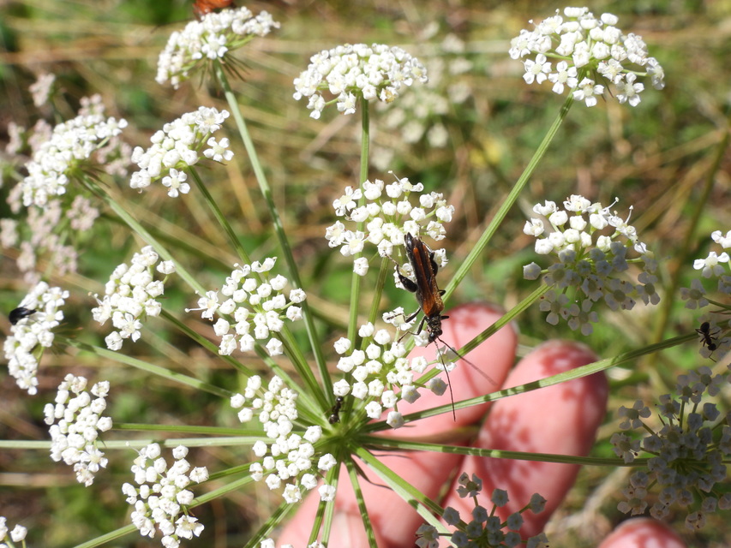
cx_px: 366
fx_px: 1056
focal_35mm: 50
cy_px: 274
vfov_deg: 29.1
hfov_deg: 38.2
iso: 100
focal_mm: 8.9
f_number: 6.3
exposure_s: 1/400
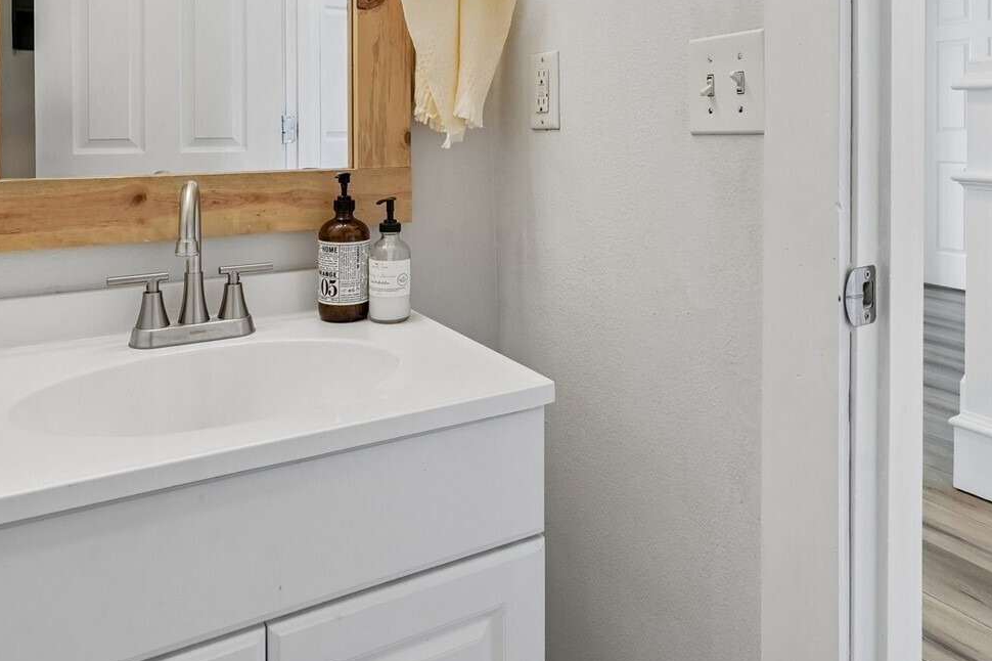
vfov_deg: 43.6
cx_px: 503
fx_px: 771
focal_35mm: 28
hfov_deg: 65.5
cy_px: 108
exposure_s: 1/20
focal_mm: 16
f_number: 8
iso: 400
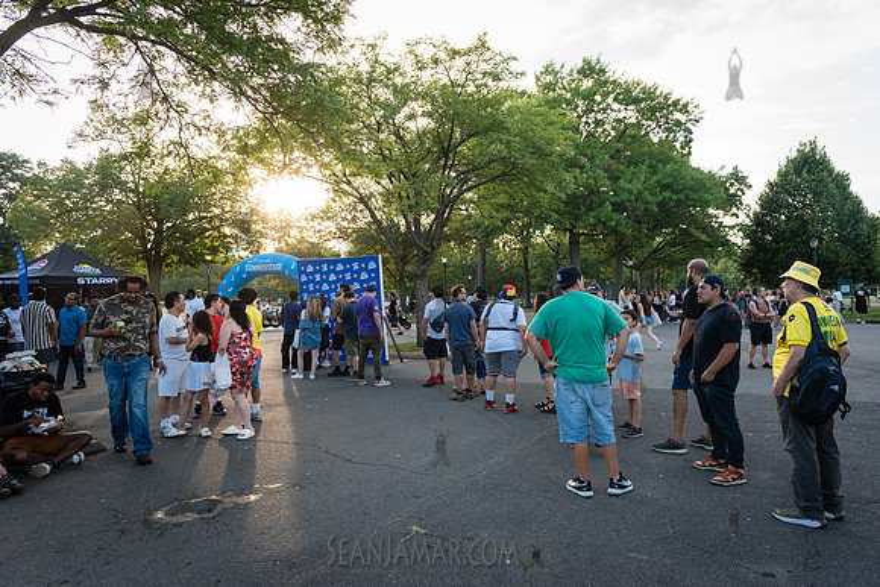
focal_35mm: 24
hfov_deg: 73.7
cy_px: 294
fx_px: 587
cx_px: 440
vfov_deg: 53.2
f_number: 4
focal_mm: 24
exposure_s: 1/1000
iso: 2000
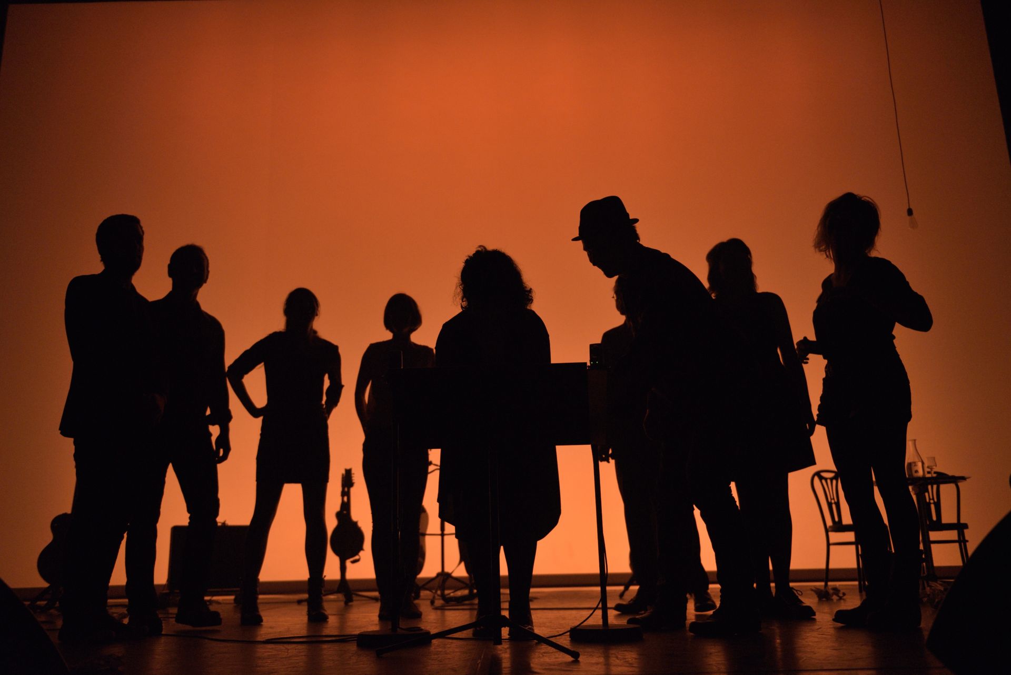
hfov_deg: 58.7
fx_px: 899
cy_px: 338
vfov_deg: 41.2
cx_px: 506
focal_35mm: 32
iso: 2500
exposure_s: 1/200
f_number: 3.2
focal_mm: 32
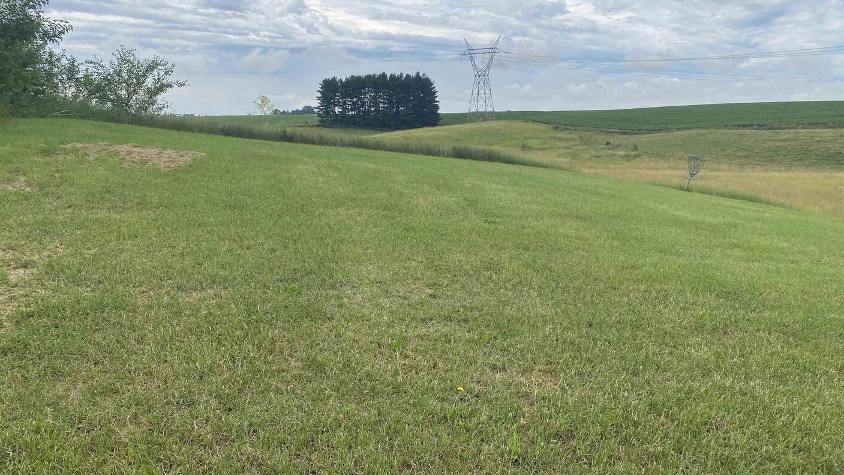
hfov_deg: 66.1
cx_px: 431
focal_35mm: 29
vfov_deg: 40.2
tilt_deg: -12.0
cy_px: 237
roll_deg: +1.1
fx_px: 649
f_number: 1.8
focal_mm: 4.25
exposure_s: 1/2358
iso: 32
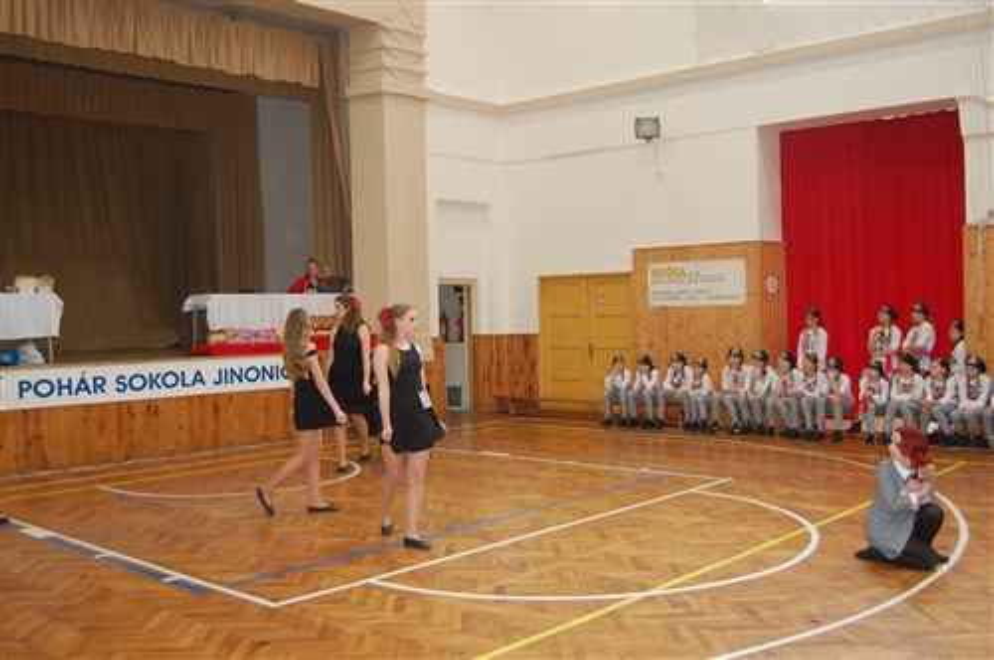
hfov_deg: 53.2
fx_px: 993
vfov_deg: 36.8
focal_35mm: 36
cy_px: 330
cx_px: 497
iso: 450
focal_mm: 24
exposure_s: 1/60
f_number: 4
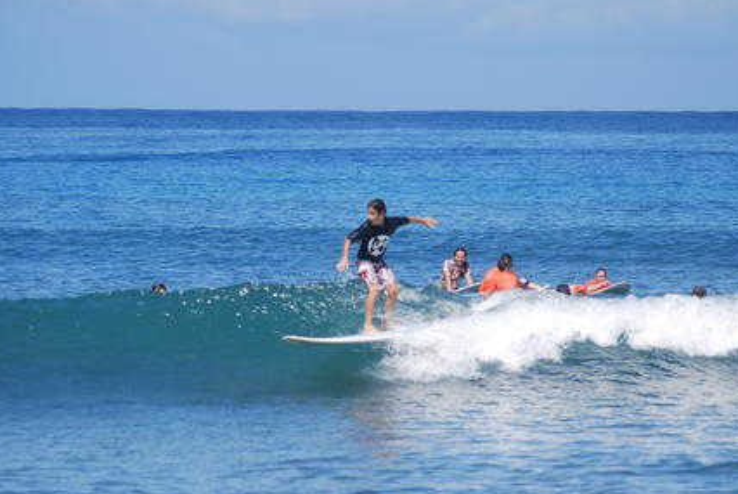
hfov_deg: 5.5
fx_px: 7750
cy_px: 286
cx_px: 350
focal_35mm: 378
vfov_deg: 3.6
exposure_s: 1/1600
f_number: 5
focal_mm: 195
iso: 200
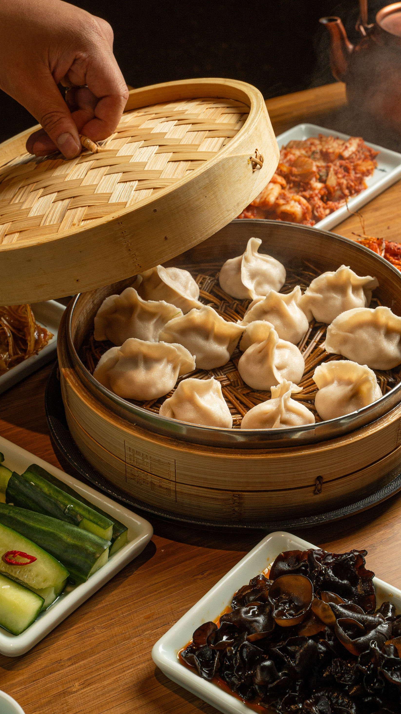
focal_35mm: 66
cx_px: 218
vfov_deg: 31.9
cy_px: 355
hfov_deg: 18.3
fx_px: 1248
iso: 500
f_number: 11
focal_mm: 51
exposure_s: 1/250
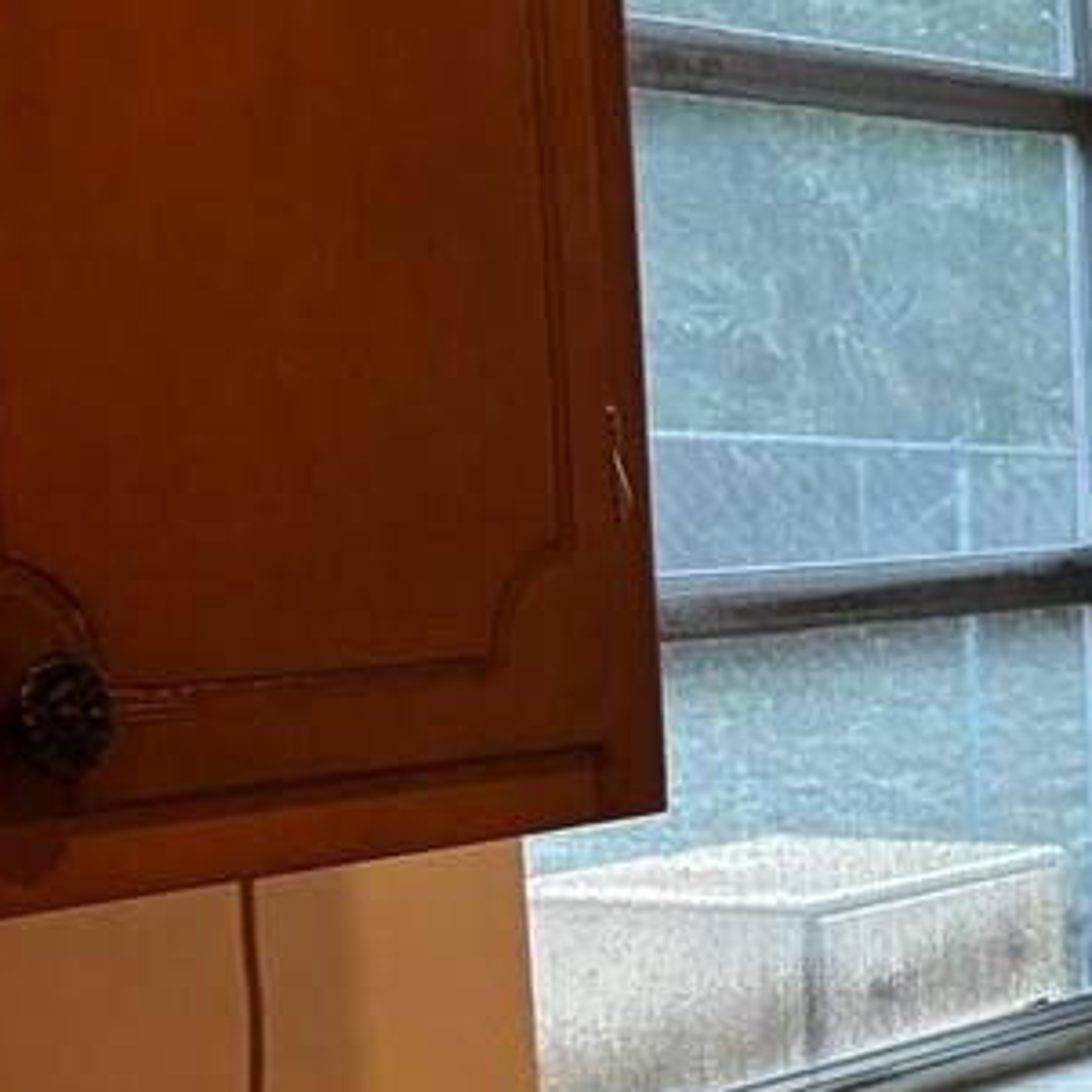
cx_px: 2866
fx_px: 4354
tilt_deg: -8.9
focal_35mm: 122
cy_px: 1045
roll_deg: -1.0
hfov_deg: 11.2
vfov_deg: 14.1
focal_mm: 5.96
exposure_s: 1/60
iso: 200
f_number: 1.6
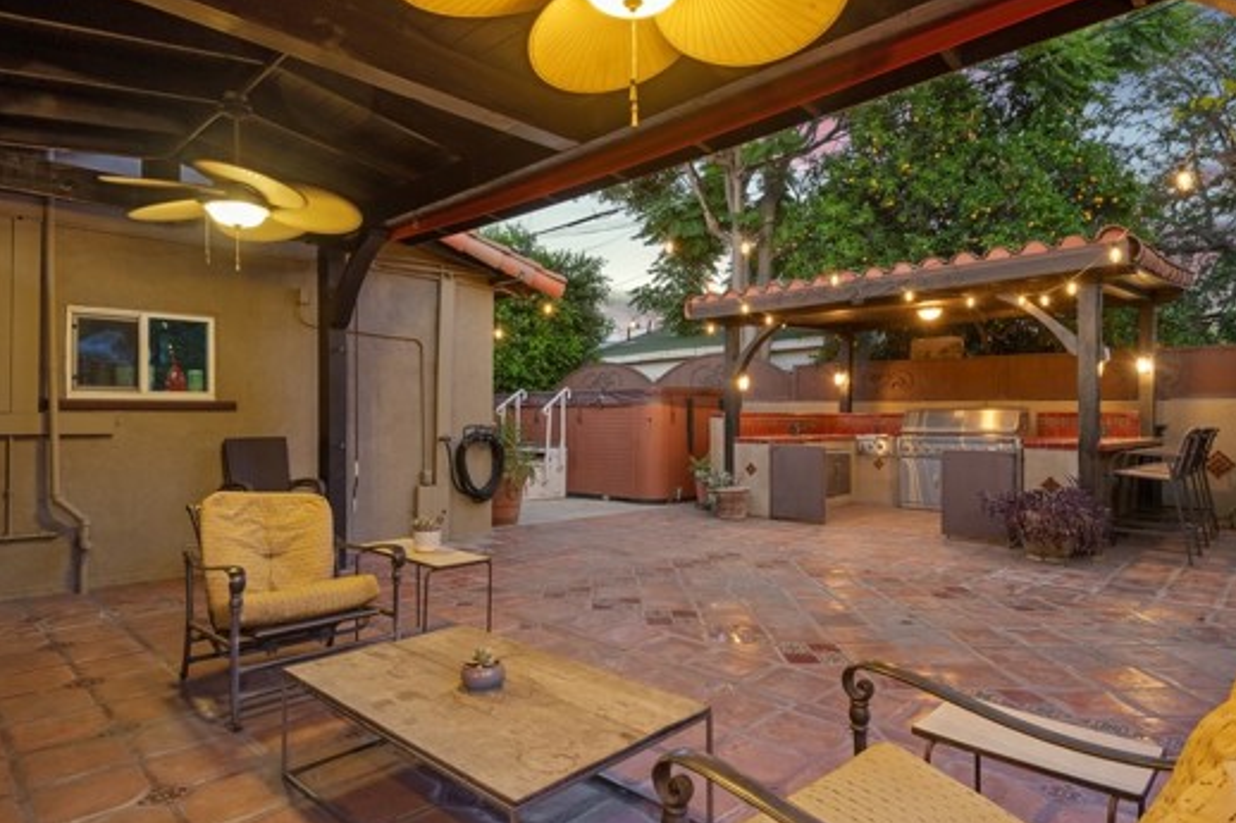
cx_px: 606
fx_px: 721
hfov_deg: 81.2
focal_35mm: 21
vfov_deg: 59.4
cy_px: 426
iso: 64
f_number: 9
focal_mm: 17
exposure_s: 1/1.25
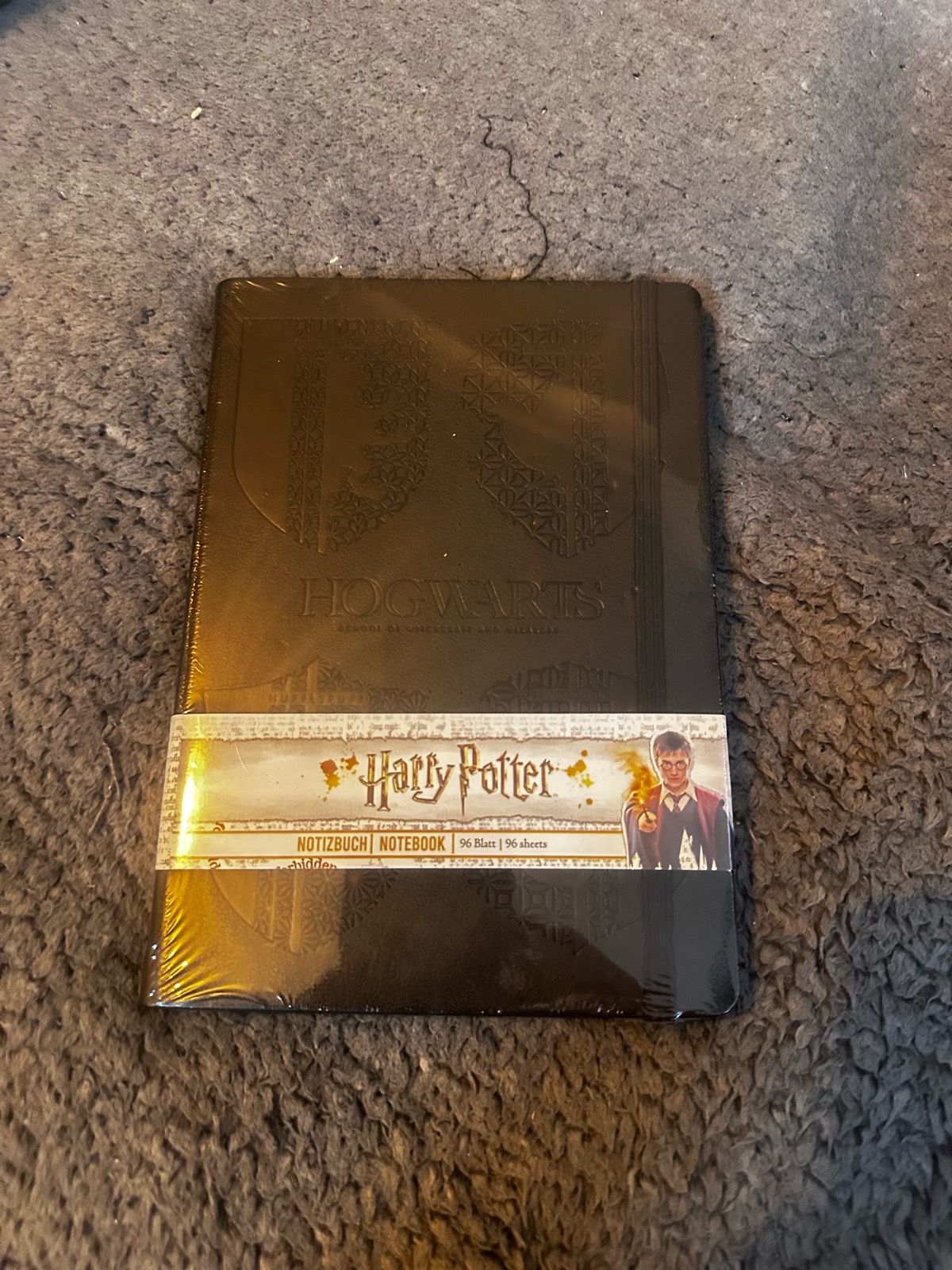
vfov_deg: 71.6
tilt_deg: -75.5
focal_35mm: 24
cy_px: 635
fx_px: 880
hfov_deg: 56.8
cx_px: 476
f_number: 1.78
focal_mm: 6.86
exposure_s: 1/25
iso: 1600
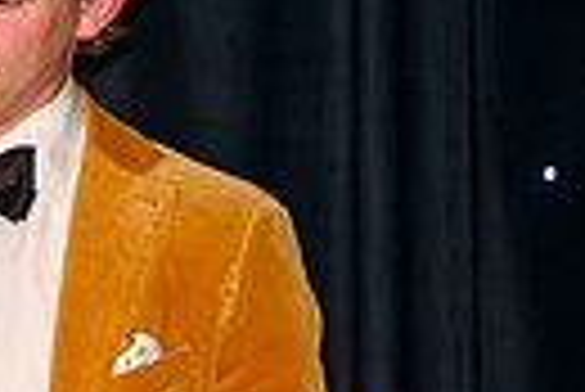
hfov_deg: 2.6
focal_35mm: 801
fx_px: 13031
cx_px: -526
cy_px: 246
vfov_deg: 1.7
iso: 1600
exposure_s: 1/250
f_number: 3.2
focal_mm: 180
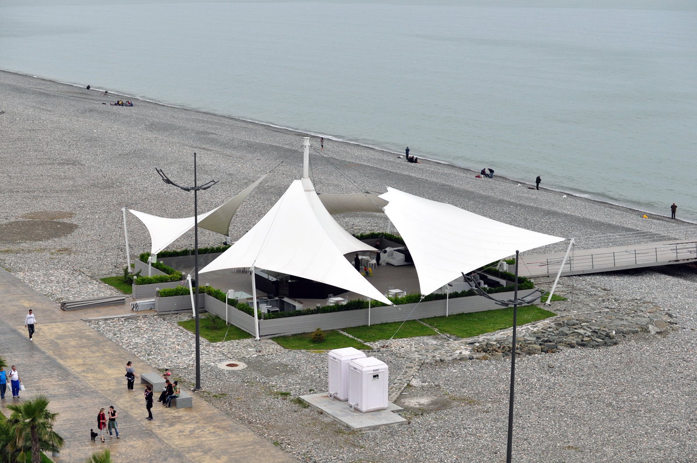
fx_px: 1450
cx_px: 348
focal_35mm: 75
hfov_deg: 27.0
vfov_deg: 18.1
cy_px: 232
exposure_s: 1/160
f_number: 6.3
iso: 500
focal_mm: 50
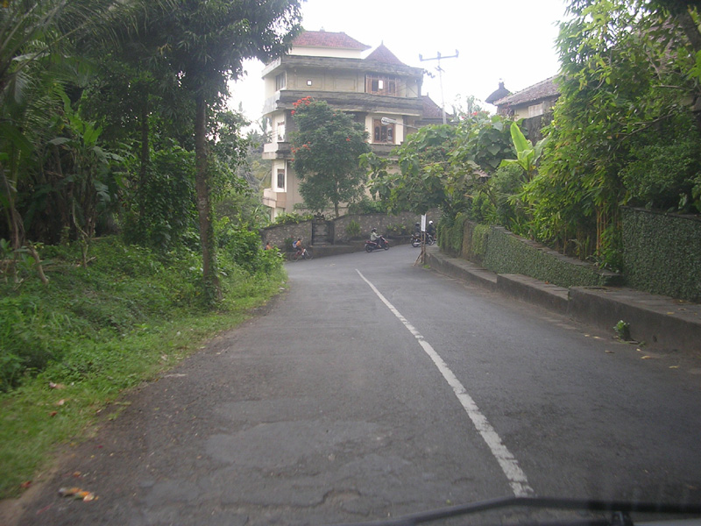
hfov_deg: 49.0
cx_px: 350
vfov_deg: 37.7
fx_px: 770
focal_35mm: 38
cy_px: 263
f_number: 2.8
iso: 50
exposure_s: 1/194
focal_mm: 5.8
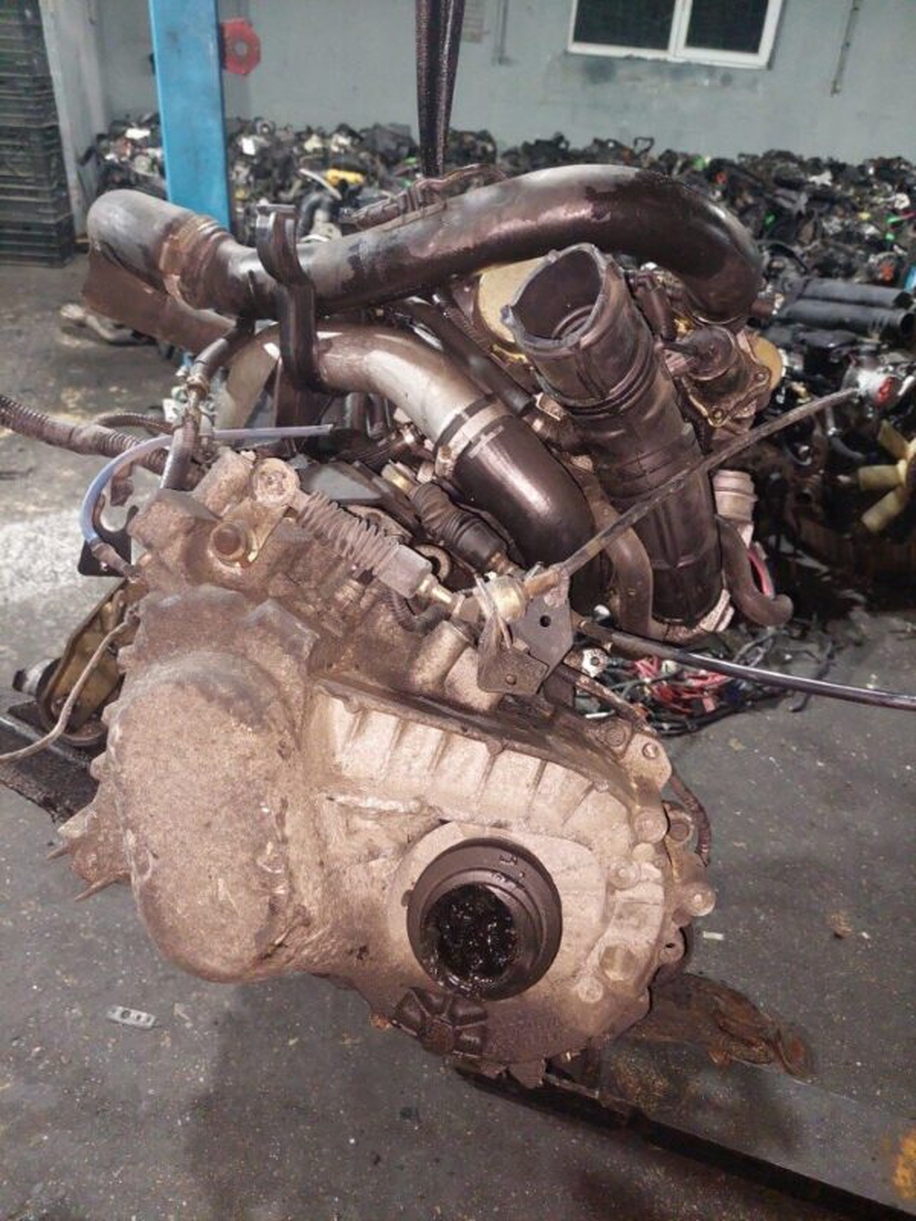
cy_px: 610
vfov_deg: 69.4
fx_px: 882
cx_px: 458
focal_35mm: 25
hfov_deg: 54.9
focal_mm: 5.23
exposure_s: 1/50
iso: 500
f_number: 1.8
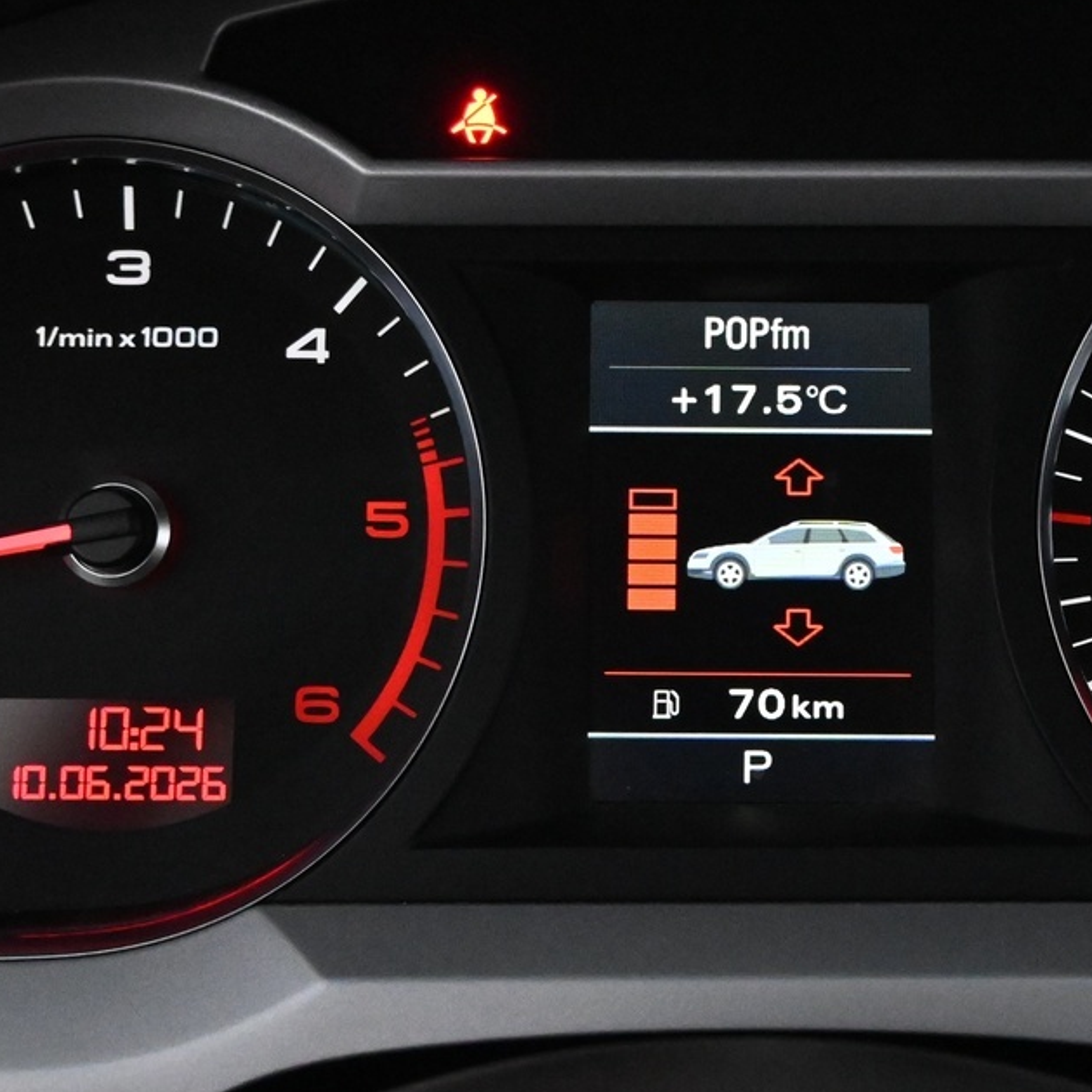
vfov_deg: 24.4
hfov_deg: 24.3
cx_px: 774
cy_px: 415
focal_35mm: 71
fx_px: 2518
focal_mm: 21.5
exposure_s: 1/80
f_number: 4.5
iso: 6400
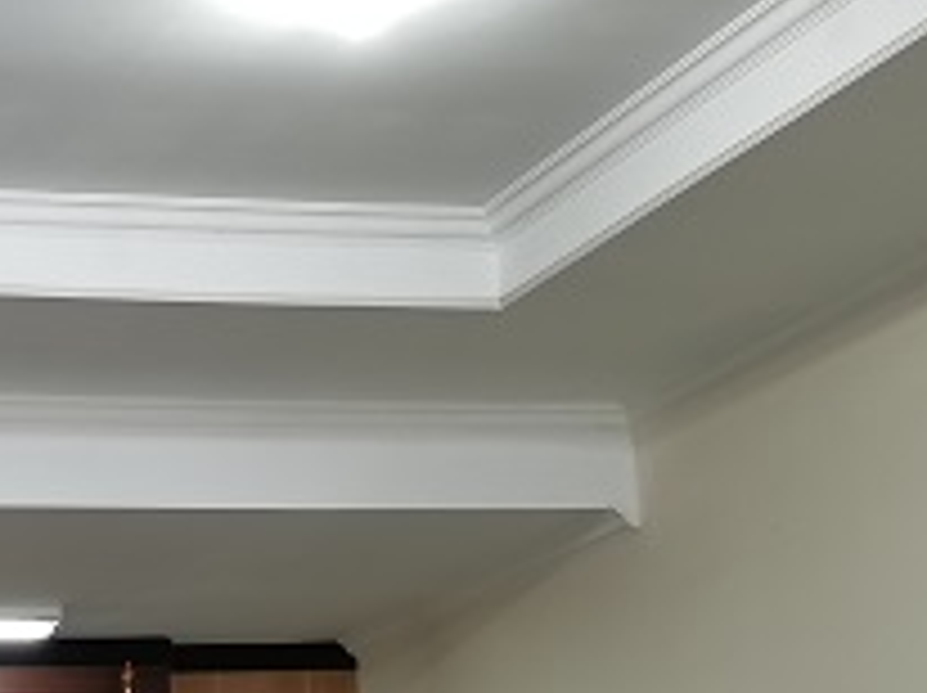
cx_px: -94
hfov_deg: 18.7
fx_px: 2702
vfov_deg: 13.6
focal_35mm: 101
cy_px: 1112
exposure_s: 1/50
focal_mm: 4.75
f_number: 1.8
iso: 320
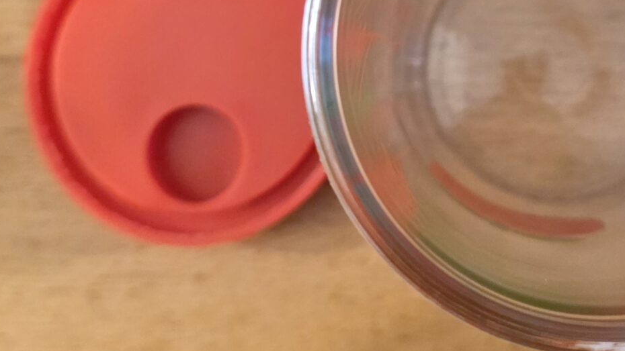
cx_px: 452
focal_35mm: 69
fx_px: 1143
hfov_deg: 30.2
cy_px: -58
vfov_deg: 16.8
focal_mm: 6.3
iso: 1250
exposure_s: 1/60
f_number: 1.7
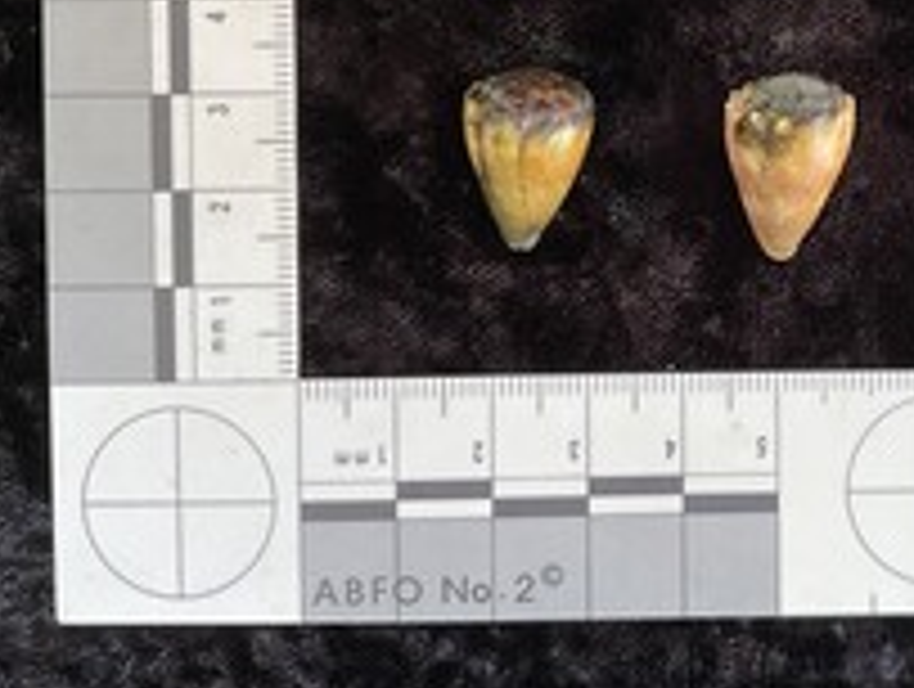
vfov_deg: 28.4
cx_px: 752
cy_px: 115
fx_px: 1323
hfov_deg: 36.6
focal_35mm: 50
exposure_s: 1/60
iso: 64
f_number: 1.8
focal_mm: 3
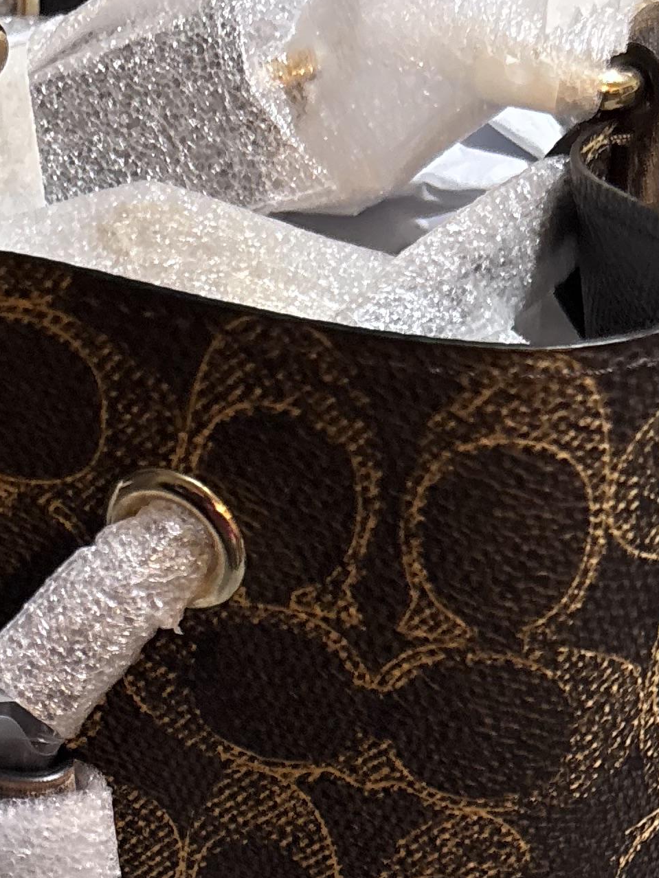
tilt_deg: -51.4
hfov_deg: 17.9
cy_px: 1257
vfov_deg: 20.8
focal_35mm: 82
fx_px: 2081
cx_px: 190
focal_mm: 5.96
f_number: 1.6
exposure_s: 1/40
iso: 500
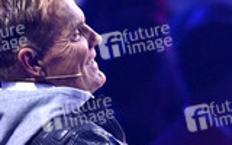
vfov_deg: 1.1
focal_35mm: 1149
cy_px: 151
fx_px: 7265
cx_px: 241
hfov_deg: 1.8
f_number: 5
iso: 5000
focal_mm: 400
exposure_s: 1/640
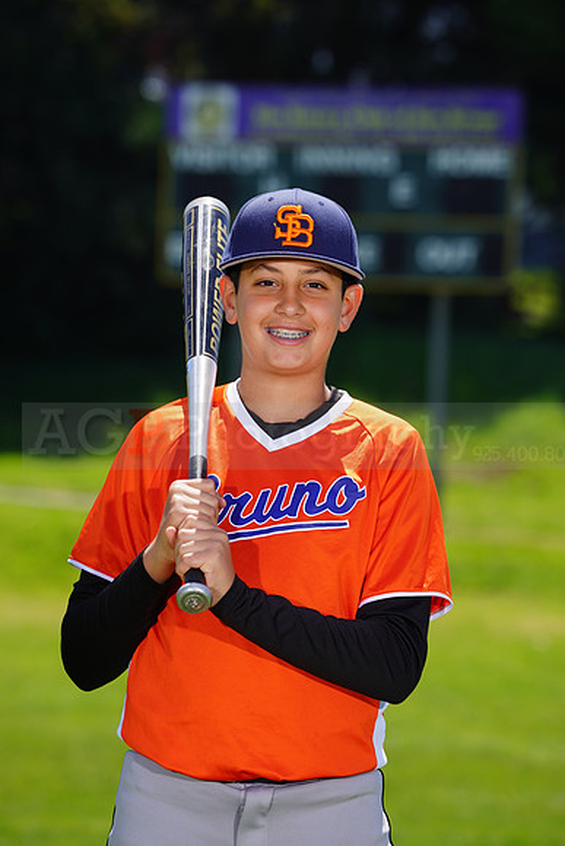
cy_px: 423
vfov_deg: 8.2
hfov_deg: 5.5
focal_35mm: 250
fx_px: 5881
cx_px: 282
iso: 100
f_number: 8
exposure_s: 1/250
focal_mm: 250
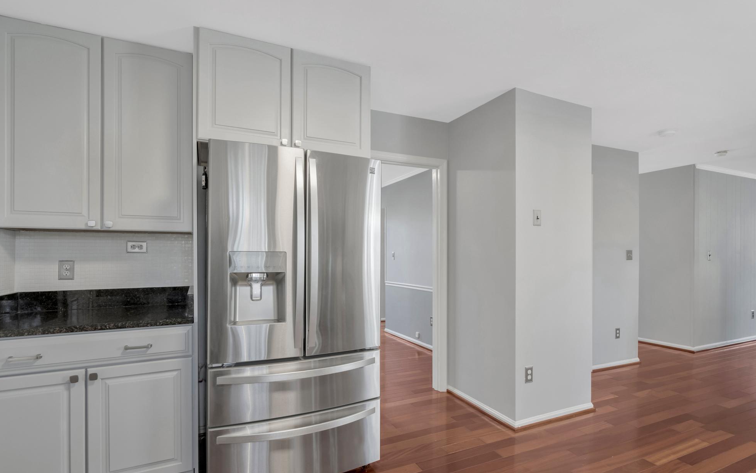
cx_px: 367
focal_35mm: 17
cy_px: 262
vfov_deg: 67.8
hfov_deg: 94.3
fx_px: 350
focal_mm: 16
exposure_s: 1/25
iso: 1250
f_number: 8
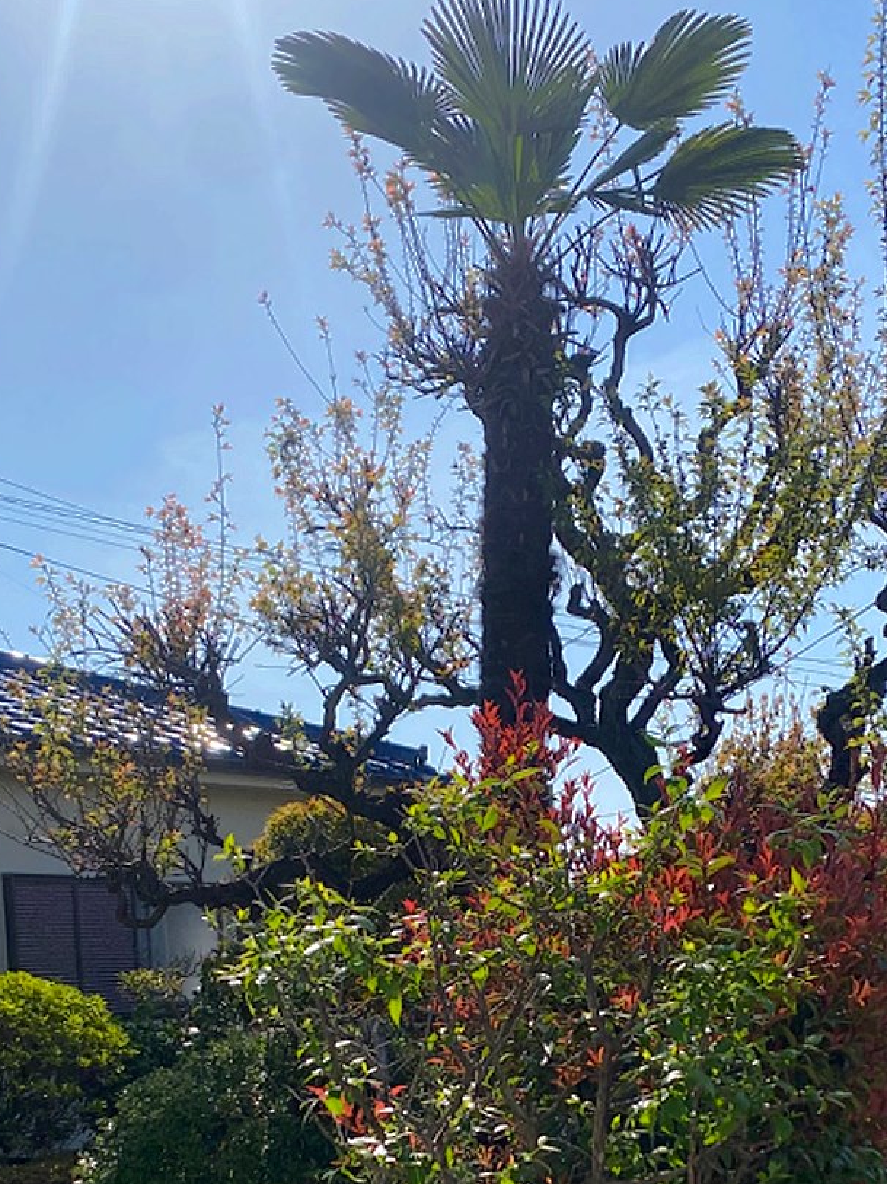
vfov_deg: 37.6
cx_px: 494
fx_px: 1641
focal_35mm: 48
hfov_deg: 30.2
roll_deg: +2.4
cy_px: 1012
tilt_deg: +0.3
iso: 32
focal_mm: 4.25
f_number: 1.8
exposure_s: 1/4808
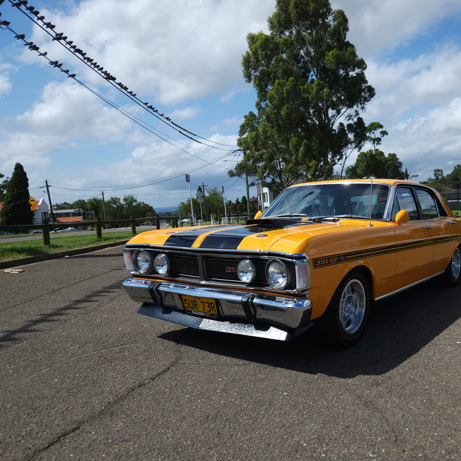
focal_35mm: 28
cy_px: 235
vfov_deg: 57.3
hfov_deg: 55.8
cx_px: 317
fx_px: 422
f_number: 1.8
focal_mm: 5.4
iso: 40
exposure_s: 1/3432
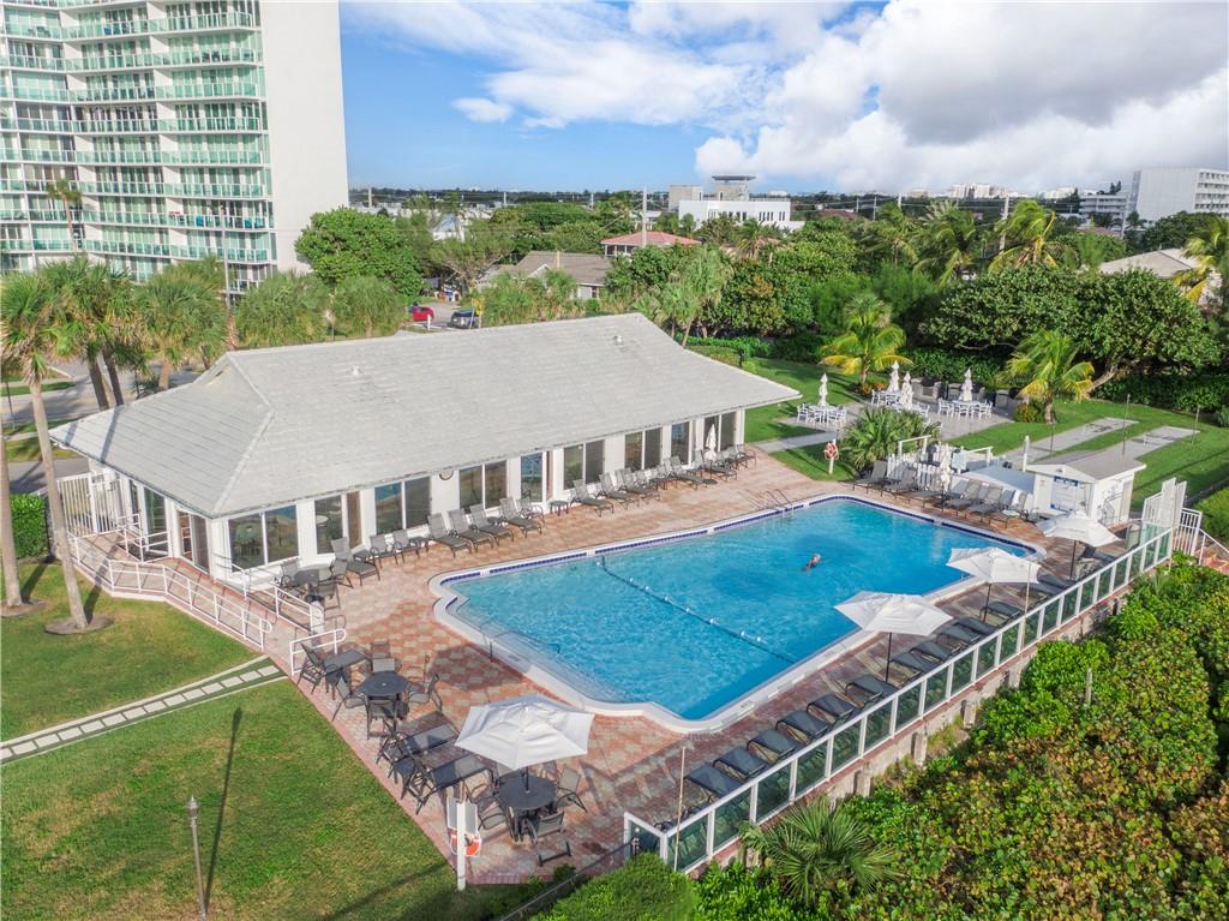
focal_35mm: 29
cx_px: 614
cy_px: 460
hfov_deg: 61.7
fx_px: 1029
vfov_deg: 48.2
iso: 100
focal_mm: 5.11
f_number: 3
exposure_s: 1/1250
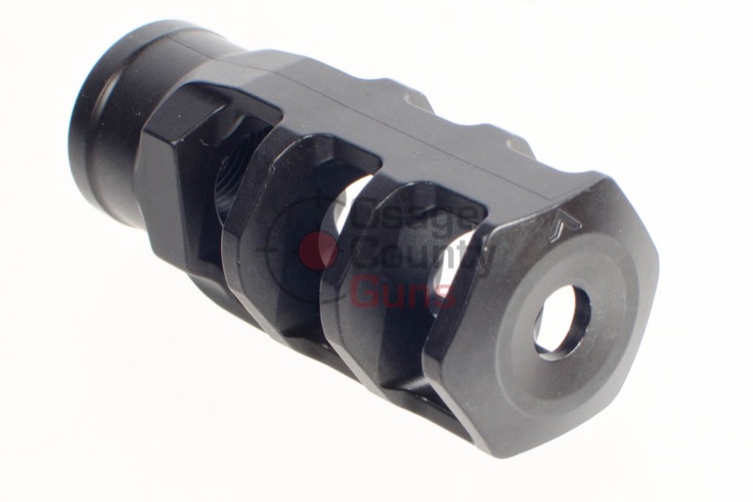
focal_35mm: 52
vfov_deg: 25.7
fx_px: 1098
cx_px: 376
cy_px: 251
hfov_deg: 37.9
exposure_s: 1/200
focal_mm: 35
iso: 200
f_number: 9
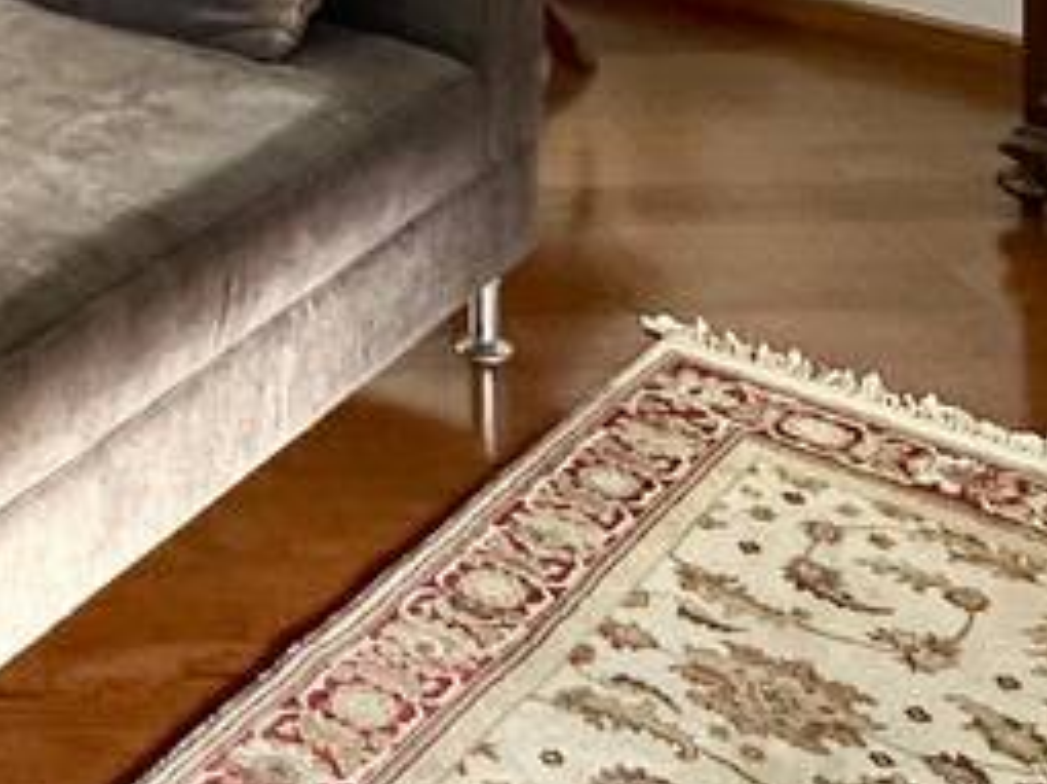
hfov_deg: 23.0
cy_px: -846
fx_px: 2388
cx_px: -152
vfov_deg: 14.8
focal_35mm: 79
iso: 160
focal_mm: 2.22
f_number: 2.2
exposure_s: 1/60
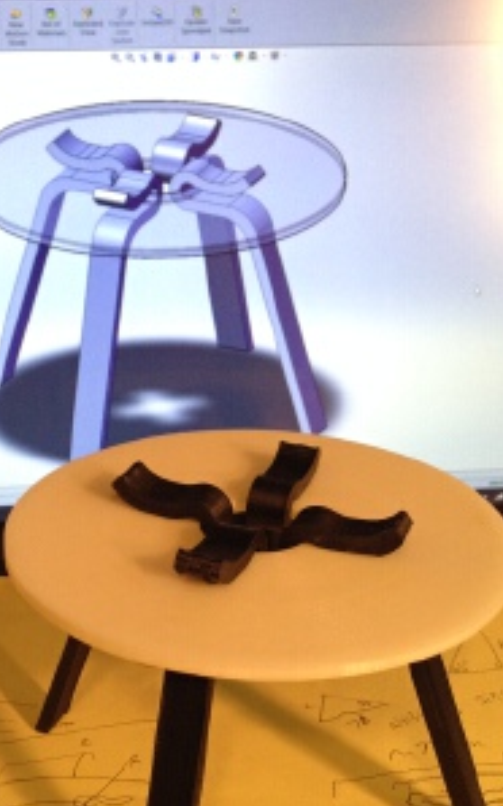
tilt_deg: -20.8
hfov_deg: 27.3
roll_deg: +0.7
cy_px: 492
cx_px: 173
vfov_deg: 42.4
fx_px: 1032
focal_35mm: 47
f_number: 2.4
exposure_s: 1/20
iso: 200
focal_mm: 4.12
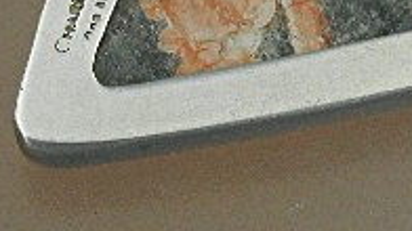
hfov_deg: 10.3
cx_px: 231
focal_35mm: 210
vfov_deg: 5.8
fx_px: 2293
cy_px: 29
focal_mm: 10.6
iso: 400
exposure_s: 1/36.7
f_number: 4
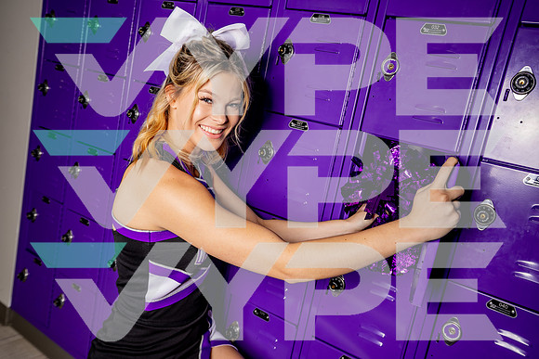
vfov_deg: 41.1
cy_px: 180
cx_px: 270
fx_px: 479
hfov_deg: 58.7
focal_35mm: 32
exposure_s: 1/125
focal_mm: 32
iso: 125
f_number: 5.6
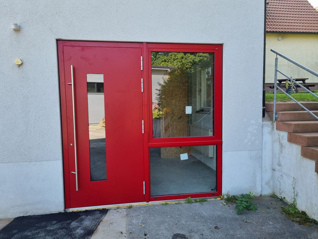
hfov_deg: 67.3
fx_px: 239
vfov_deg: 53.1
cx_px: 159
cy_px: 120
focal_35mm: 26
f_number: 1.8
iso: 50
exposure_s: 1/362
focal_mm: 5.4
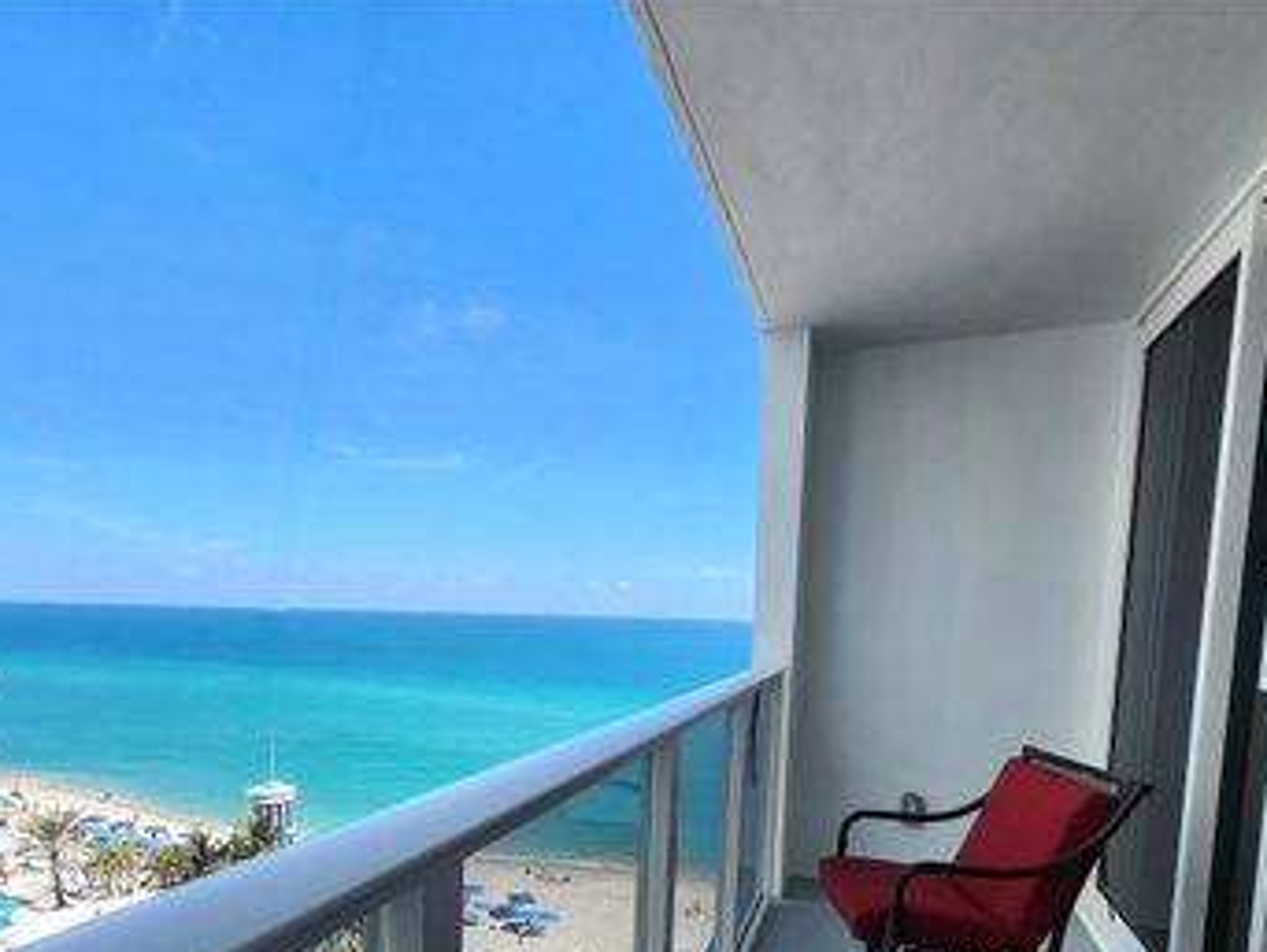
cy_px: 683
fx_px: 696
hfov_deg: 84.2
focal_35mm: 19
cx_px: 552
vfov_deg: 65.6
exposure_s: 1/769
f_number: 2.2
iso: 50
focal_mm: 2.2
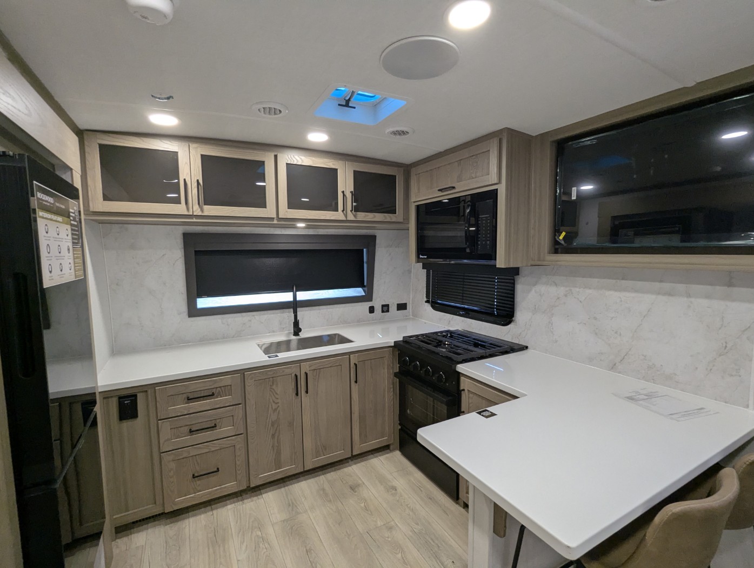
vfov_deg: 78.2
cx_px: 377
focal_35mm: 16
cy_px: 284
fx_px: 349
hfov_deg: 94.4
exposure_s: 1/102
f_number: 2.2
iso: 199
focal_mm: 2.35
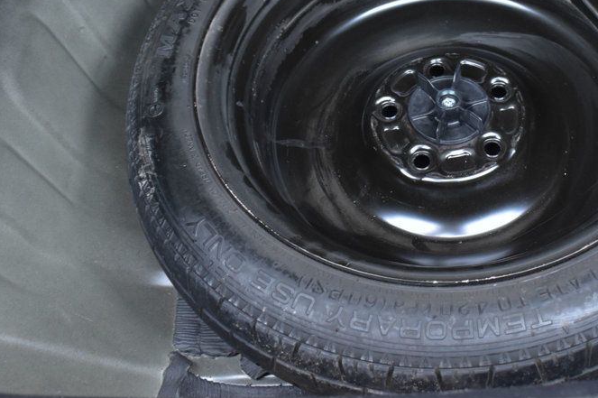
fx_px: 847
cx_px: 425
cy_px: 110
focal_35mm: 51
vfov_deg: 26.2
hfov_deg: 38.2
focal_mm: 22
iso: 1250
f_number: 6.3
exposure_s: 1/15
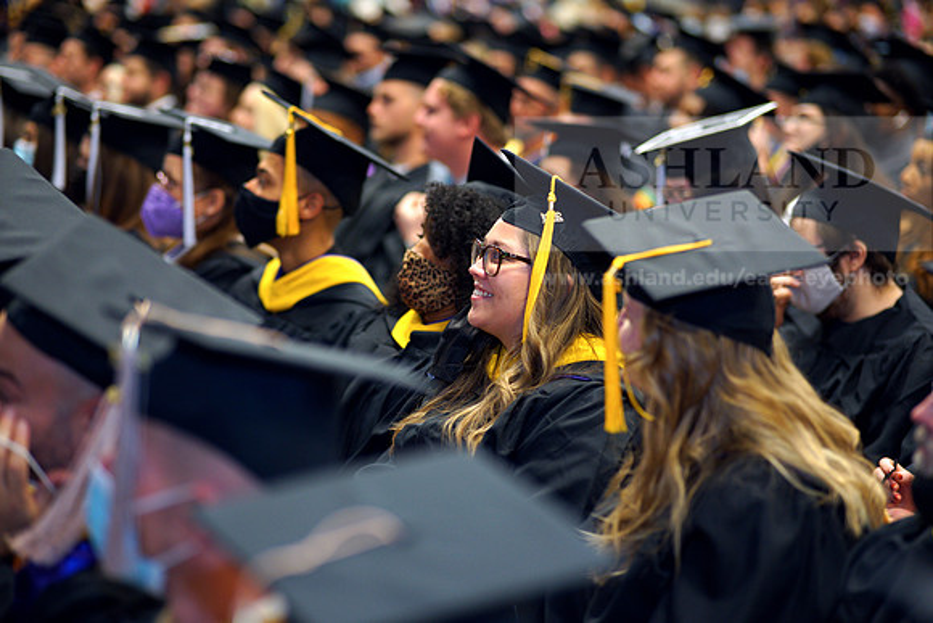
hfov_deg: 23.9
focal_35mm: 85
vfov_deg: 16.1
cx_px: 466
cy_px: 312
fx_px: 2203
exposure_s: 1/200
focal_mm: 85
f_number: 1.8
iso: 800
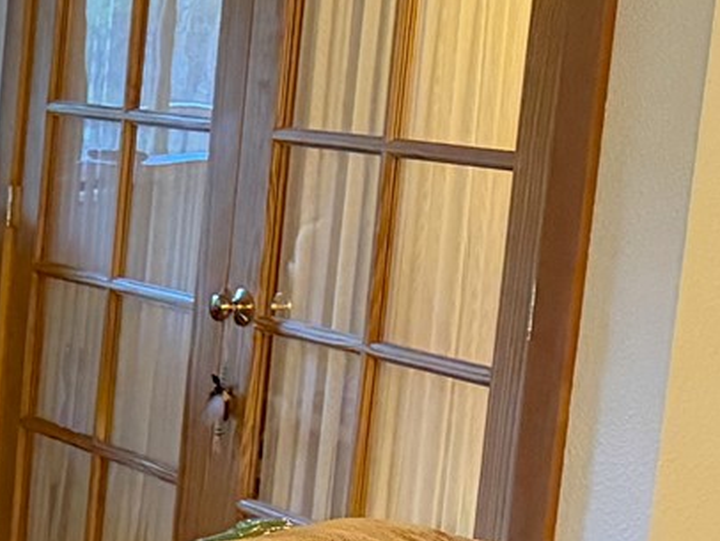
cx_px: -821
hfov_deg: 13.4
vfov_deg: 12.2
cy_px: 461
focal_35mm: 121
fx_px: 2518
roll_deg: +0.2
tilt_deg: -11.3
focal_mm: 6.76
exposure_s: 1/60
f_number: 1.78
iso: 800
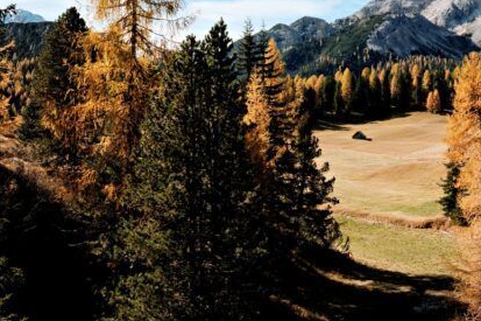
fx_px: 548
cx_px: 409
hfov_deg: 44.2
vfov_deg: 31.9
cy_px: 75
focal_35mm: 41
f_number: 10
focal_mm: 16
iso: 800
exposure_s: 1/550
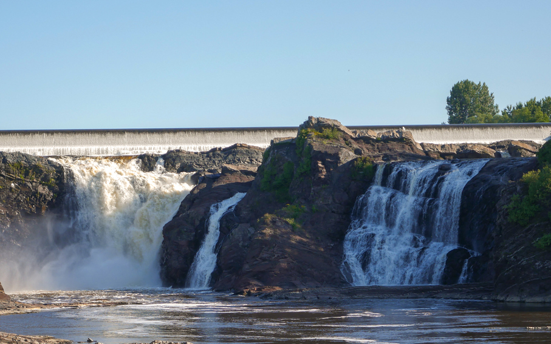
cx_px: 245
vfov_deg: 11.3
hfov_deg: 18.0
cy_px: 219
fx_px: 1742
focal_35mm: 116
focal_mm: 42
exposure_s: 1/500
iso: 200
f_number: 5.6
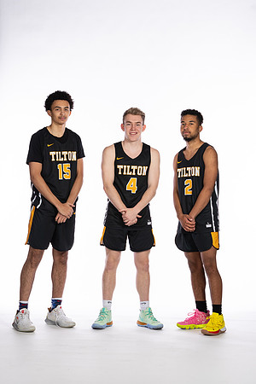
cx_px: 128
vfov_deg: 19.5
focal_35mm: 105
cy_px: 192
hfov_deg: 13.0
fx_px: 1120
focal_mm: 70
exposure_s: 1/100
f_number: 5.6
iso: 100
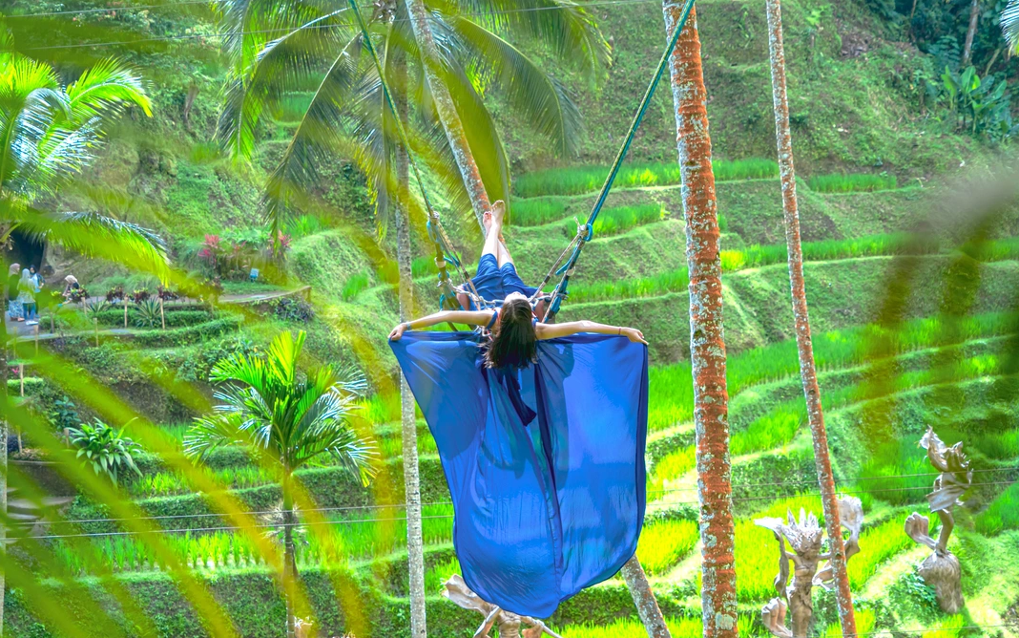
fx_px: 2805
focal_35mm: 101
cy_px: 334
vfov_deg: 13.0
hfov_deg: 20.6
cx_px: 510
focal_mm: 98
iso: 160
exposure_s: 1/125
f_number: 8
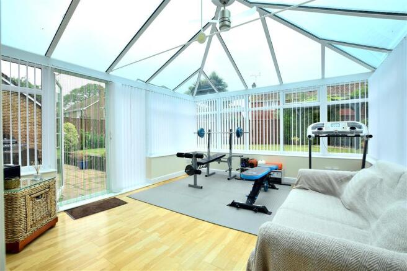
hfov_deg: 100.4
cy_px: 136
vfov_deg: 77.3
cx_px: 204
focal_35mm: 15
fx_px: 170
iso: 200
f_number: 8
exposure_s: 1/160
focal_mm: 10
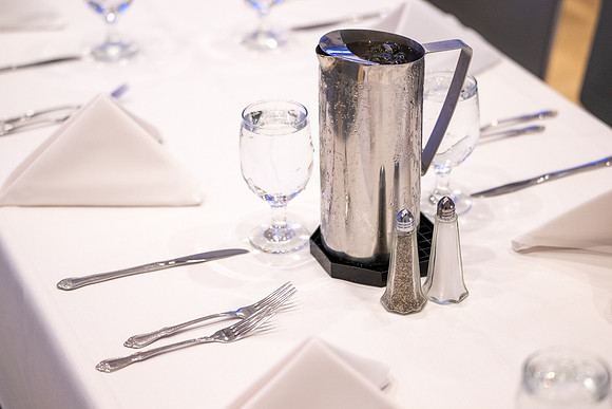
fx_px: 1445
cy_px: 204
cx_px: 306
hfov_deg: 23.9
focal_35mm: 85
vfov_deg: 16.1
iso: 2000
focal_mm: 85
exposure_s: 1/80
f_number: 2.8
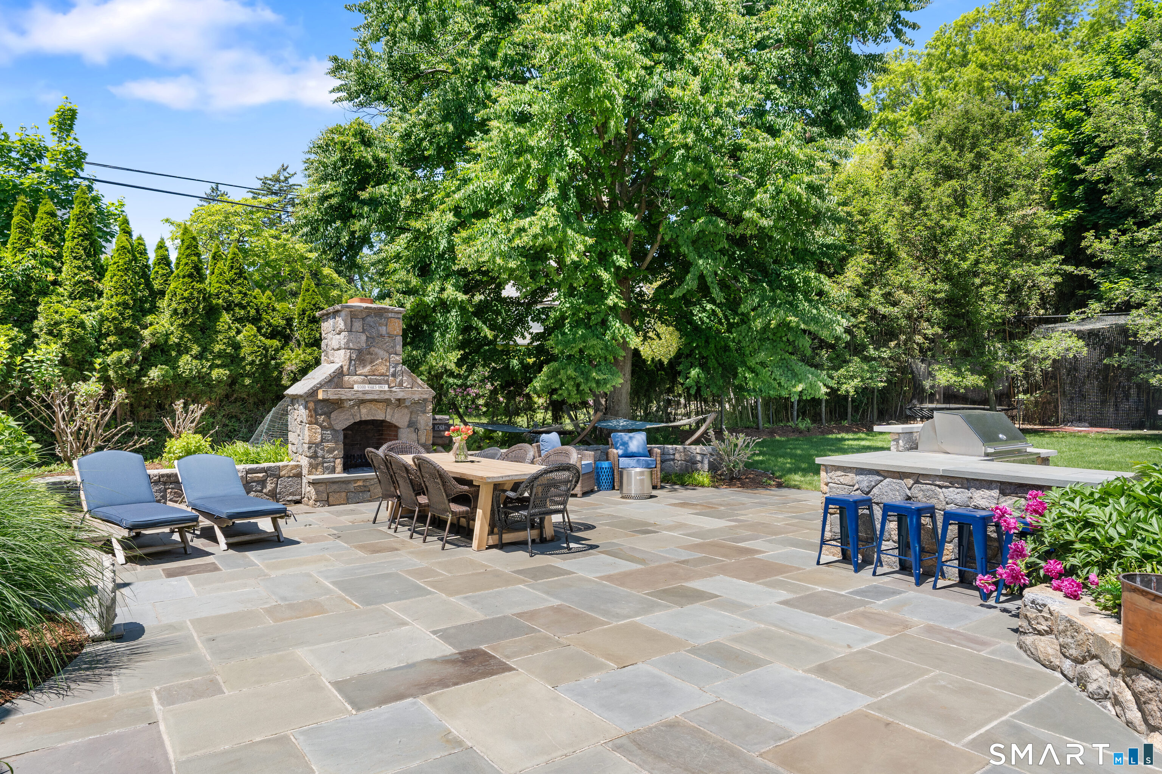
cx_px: 581
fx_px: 678
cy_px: 387
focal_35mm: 21
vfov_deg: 59.5
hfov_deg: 81.2
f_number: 8
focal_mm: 21
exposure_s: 1/125
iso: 320
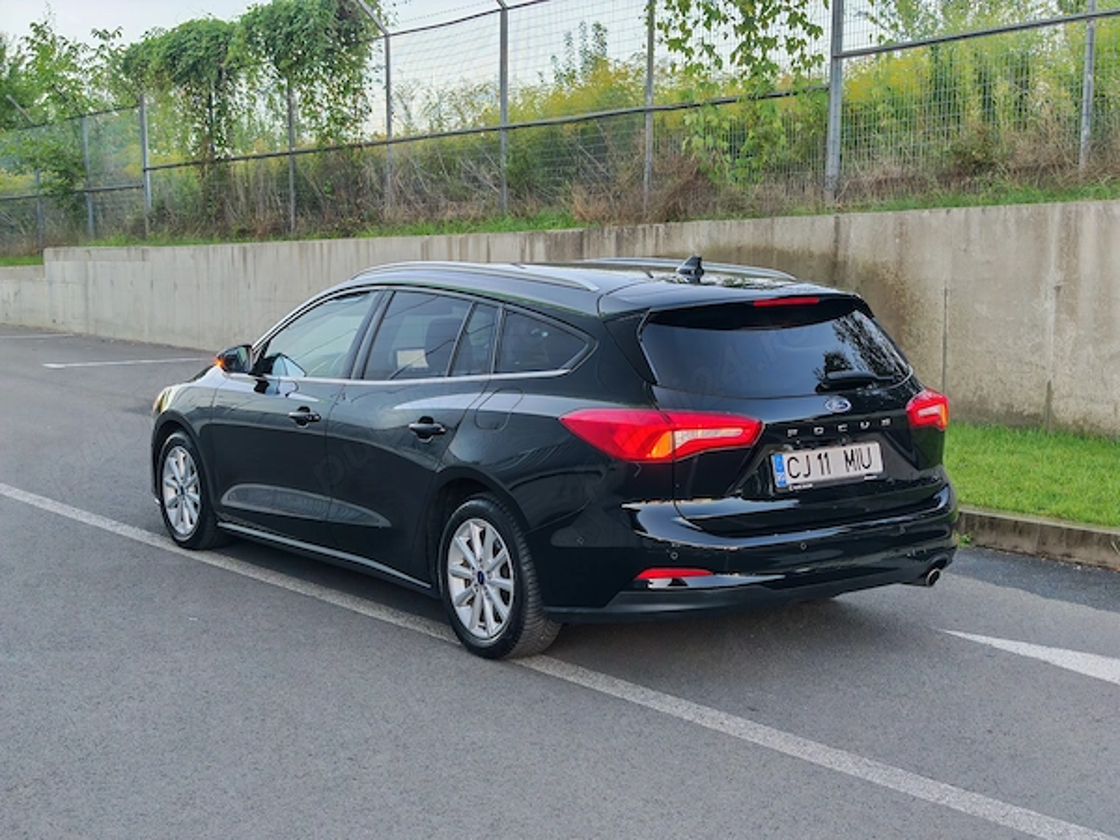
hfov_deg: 39.7
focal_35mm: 48
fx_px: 1553
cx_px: 560
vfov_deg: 30.3
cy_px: 420
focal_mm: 6.83
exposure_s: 1/370
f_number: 2
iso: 50
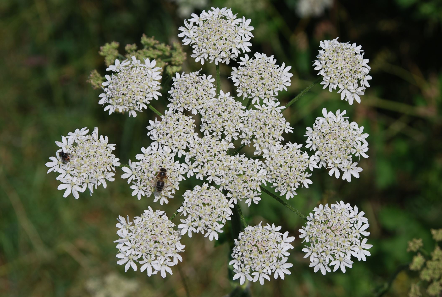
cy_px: 148
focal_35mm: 99
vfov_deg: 13.9
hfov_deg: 20.6
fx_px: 1218
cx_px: 221
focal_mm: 66
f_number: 8
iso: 100
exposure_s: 1/320
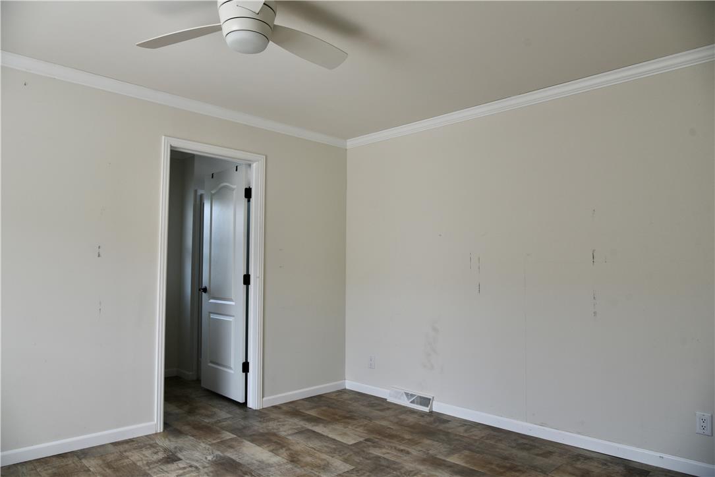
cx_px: 358
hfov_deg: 73.7
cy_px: 238
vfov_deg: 53.2
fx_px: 477
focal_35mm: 24
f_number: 6.3
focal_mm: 24
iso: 400
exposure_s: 1/160
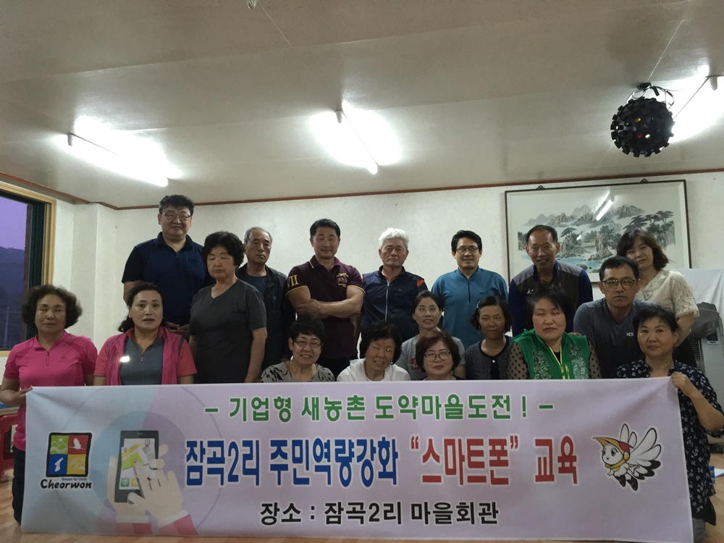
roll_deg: +0.8
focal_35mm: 29
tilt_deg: +5.6
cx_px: 362
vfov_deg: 48.2
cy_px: 272
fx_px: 607
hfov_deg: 61.7
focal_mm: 4.15
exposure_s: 1/30
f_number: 2.2
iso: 160
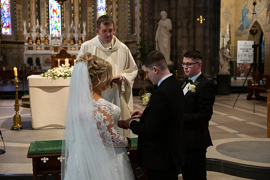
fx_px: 390
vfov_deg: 26.0
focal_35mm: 52
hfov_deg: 38.2
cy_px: 90
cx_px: 135
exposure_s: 1/160
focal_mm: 52
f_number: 3.5
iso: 1250
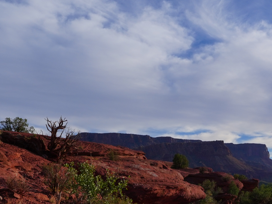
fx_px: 416
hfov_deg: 35.6
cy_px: 220
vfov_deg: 25.6
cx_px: 196
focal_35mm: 53
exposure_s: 1/800
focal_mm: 20
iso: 320
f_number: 11
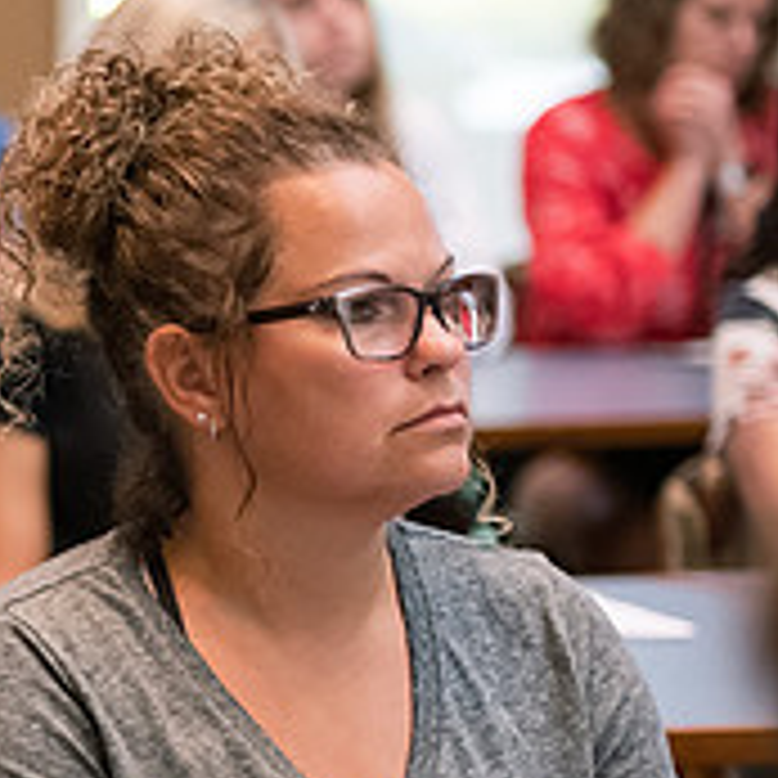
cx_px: -522
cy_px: 528
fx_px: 6230
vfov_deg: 7.1
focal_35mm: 245
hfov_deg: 7.0
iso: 2500
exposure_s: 1/160
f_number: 2.8
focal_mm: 86
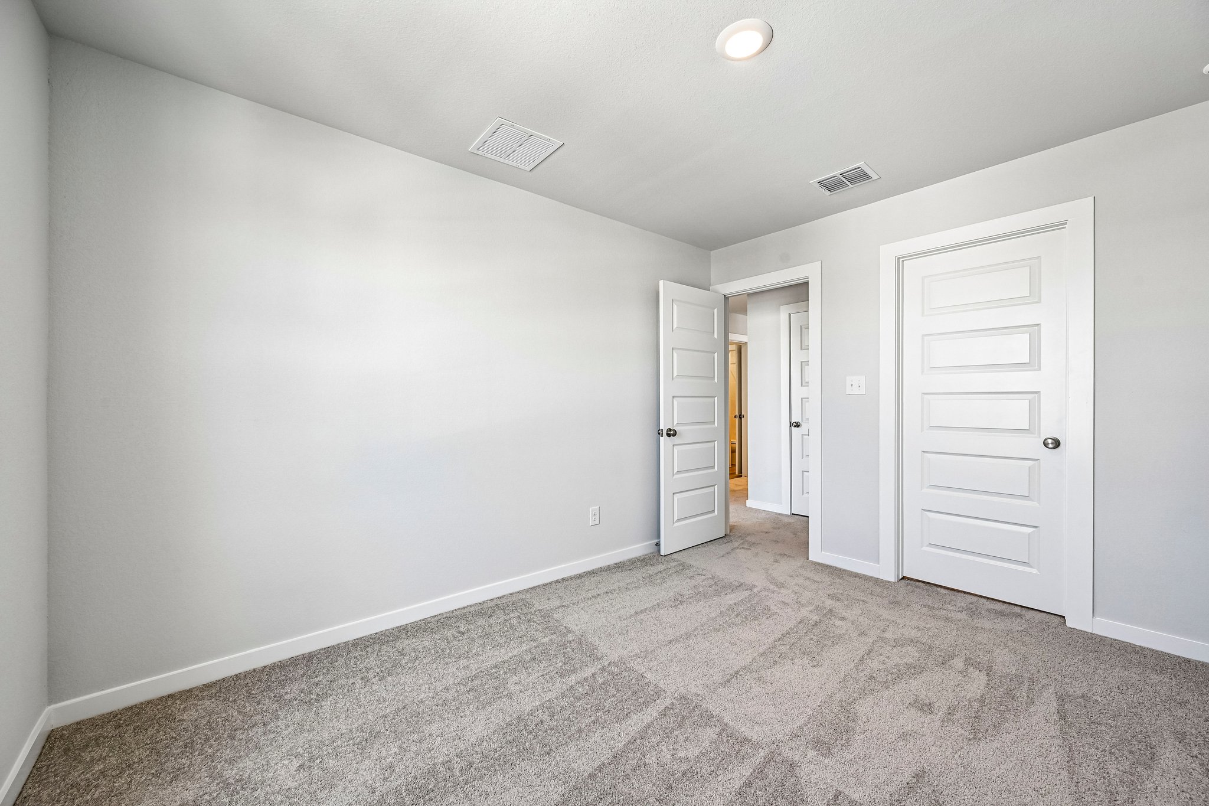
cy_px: 403
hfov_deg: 104.3
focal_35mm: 14
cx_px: 604
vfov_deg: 81.2
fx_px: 470
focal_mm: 14
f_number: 8
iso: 250
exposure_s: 1/15
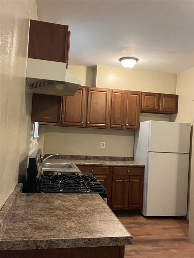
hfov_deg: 46.8
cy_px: 129
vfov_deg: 60.0
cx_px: 97
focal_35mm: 30
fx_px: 224
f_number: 2.2
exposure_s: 1/30
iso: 320
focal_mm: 2.71
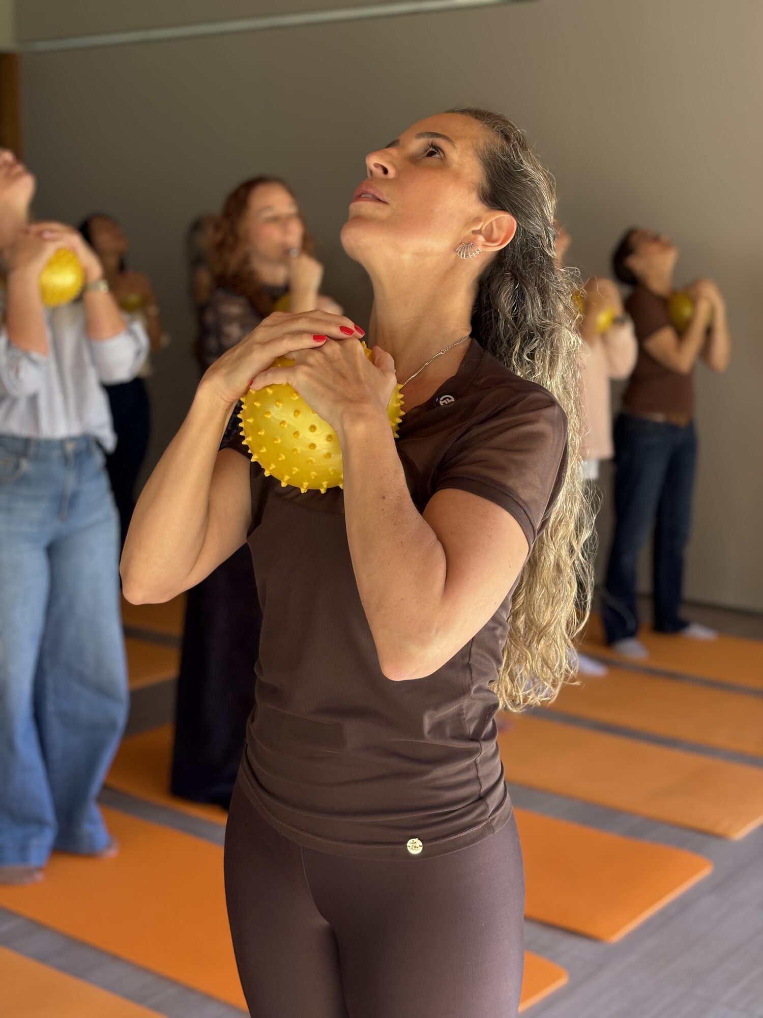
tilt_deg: -9.6
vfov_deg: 36.8
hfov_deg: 28.0
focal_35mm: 52
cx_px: 382
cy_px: 509
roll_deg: -0.7
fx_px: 1528
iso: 50
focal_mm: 5.96
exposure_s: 1/222
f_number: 1.6
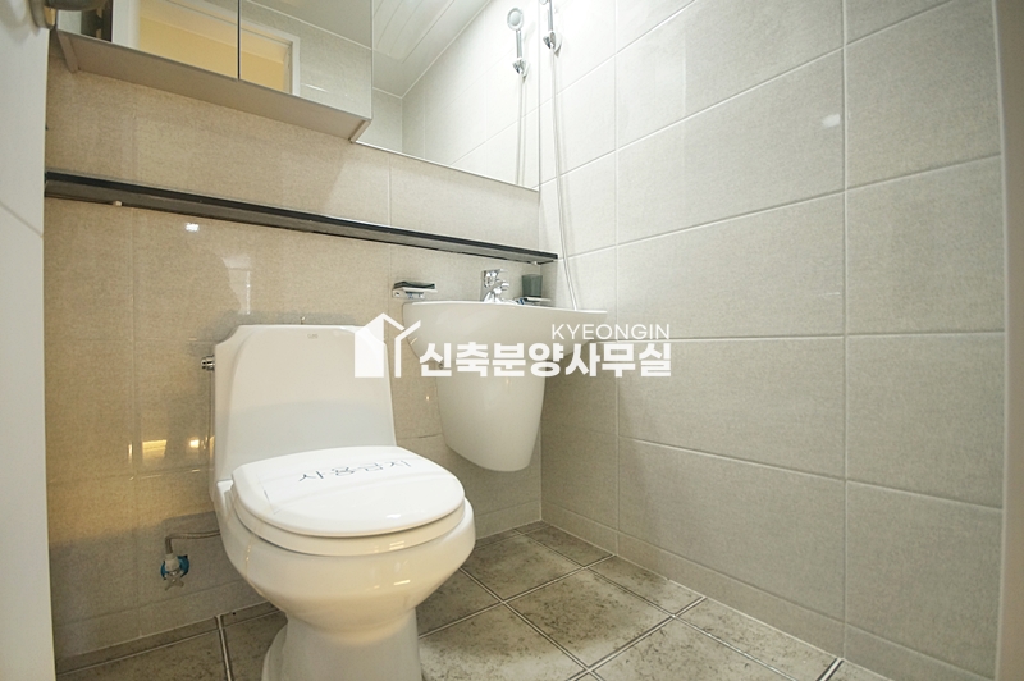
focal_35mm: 15
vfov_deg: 77.2
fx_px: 426
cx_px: 512
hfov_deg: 100.4
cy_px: 340
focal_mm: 10
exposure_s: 1/50
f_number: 4
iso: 800
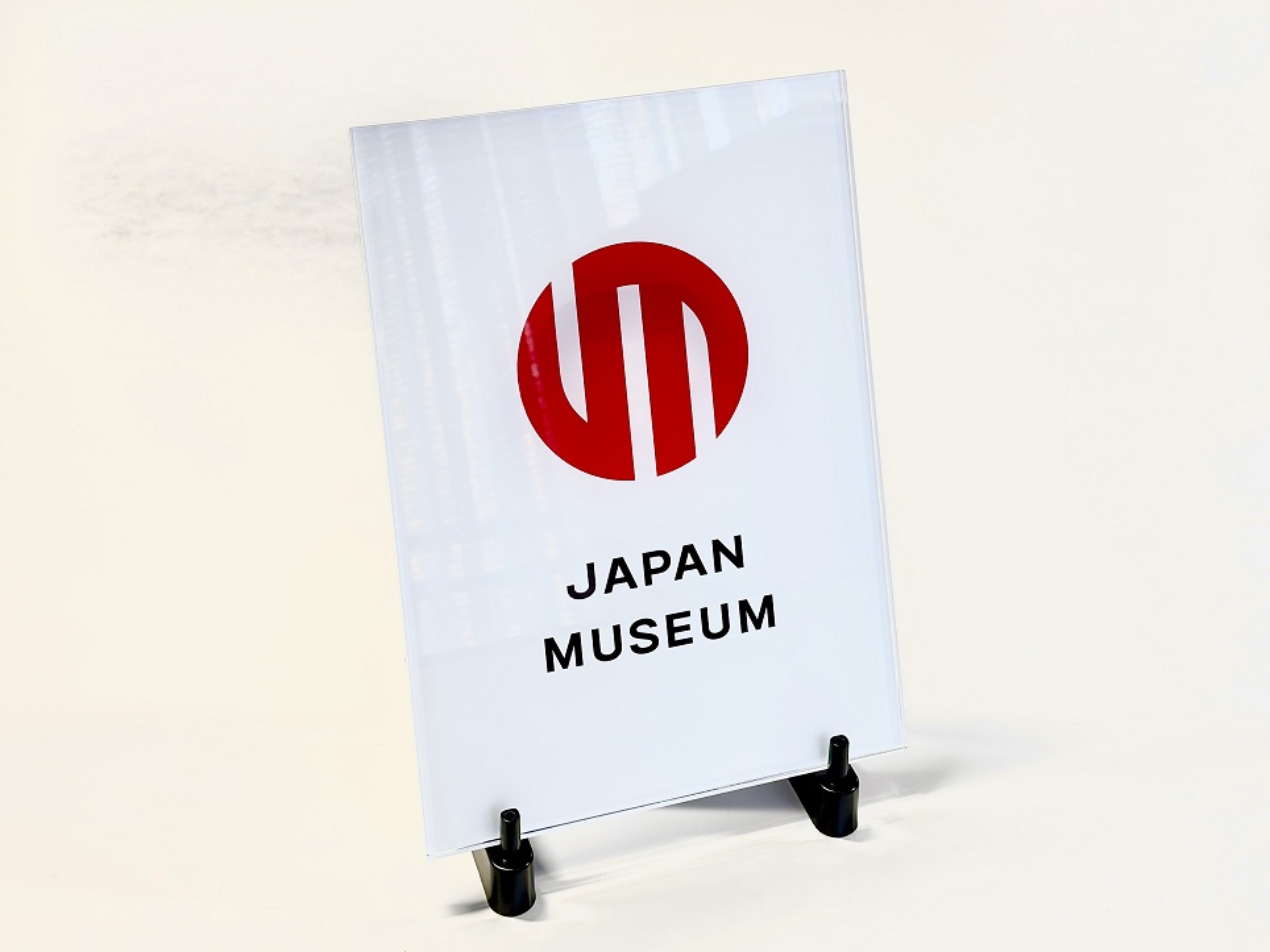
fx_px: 1908
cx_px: 635
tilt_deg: -34.0
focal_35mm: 52
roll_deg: -0.9
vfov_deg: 28.0
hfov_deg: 36.8
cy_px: 476
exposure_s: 1/50
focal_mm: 5.96
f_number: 1.6
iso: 100
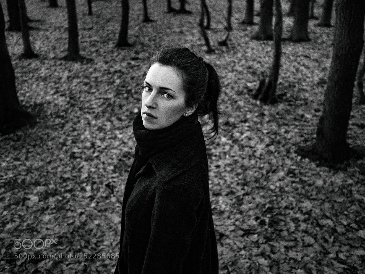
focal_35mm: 34
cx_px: 182
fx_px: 359
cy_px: 137
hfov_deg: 54.0
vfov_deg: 41.8
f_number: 1.8
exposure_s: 1/200
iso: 400
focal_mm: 17
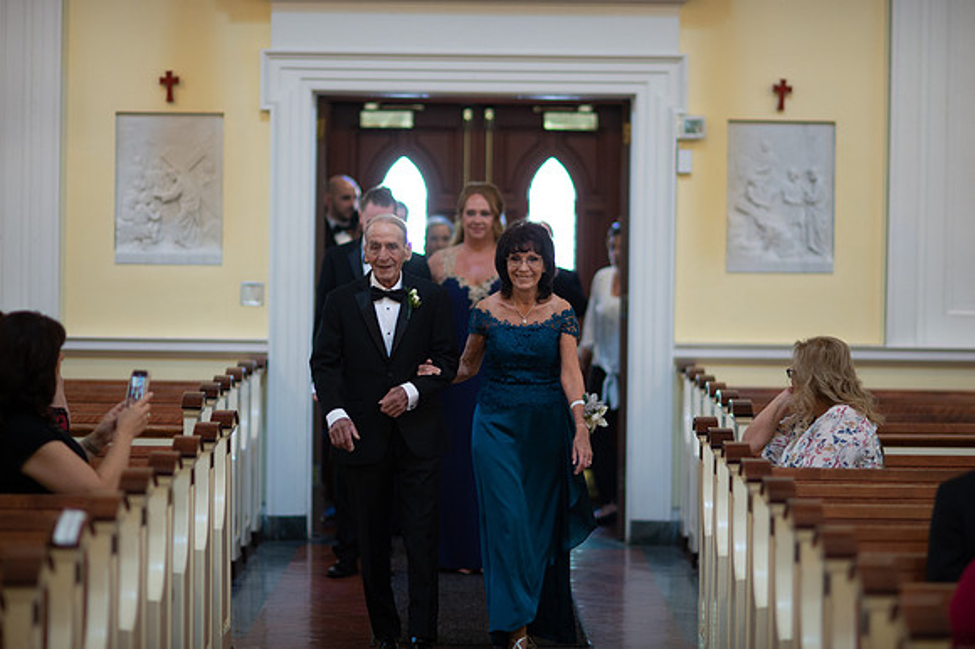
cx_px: 488
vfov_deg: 10.1
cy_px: 324
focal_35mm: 135
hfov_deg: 15.2
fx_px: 3654
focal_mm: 135
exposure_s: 1/250
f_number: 2
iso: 1600
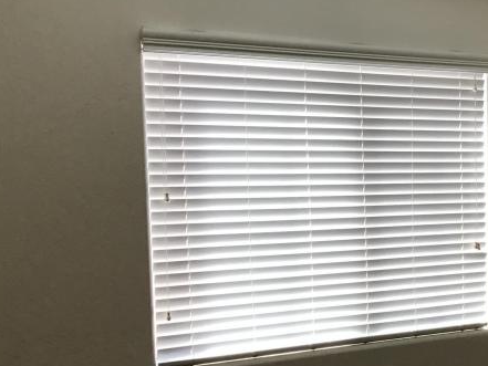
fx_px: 917
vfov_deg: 22.5
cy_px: 259
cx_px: 411
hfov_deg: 29.0
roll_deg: +1.7
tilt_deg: -1.8
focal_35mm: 65
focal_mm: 3.99
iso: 32
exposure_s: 1/40
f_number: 1.8
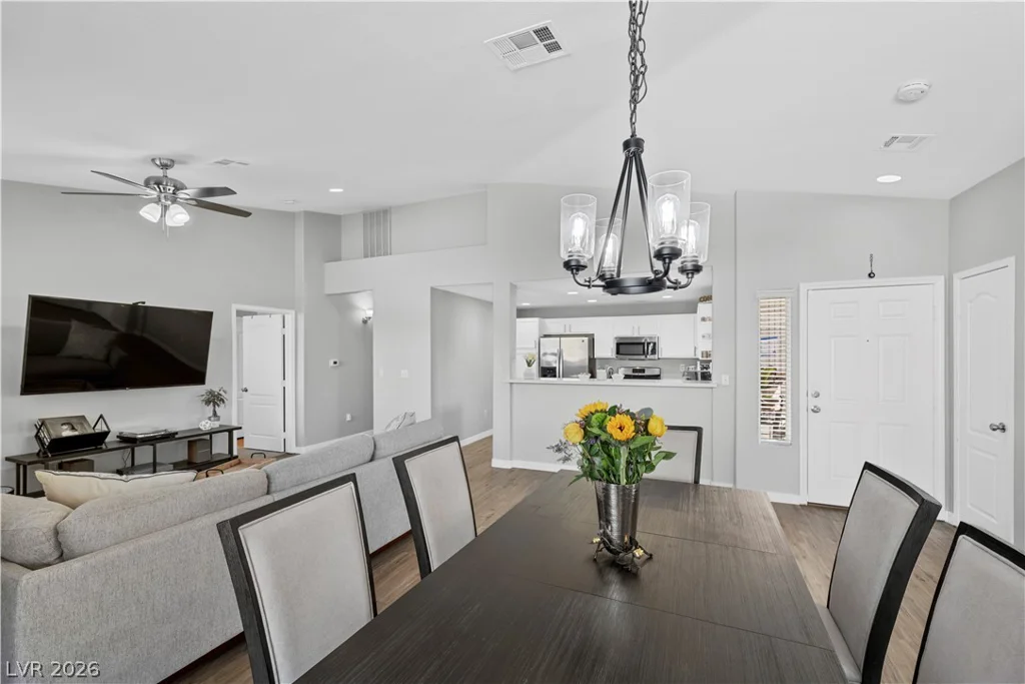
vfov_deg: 77.3
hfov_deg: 100.4
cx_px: 512
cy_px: 342
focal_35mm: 15
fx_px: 427
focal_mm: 15
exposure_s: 1/2.5
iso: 500
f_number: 8
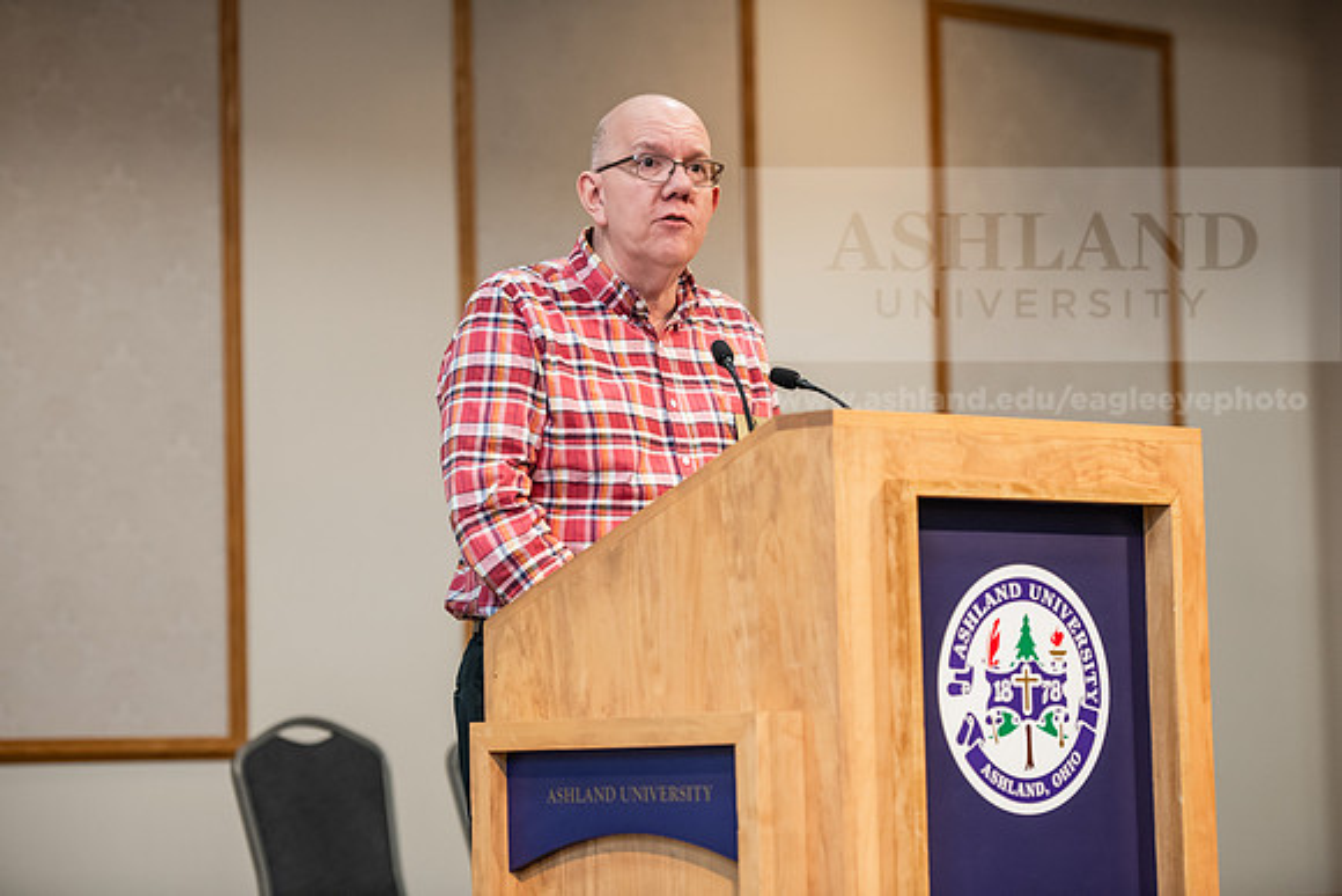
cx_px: 671
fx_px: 4101
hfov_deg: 18.6
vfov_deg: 12.5
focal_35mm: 110
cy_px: 448
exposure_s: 1/200
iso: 1600
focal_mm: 110
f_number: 3.2
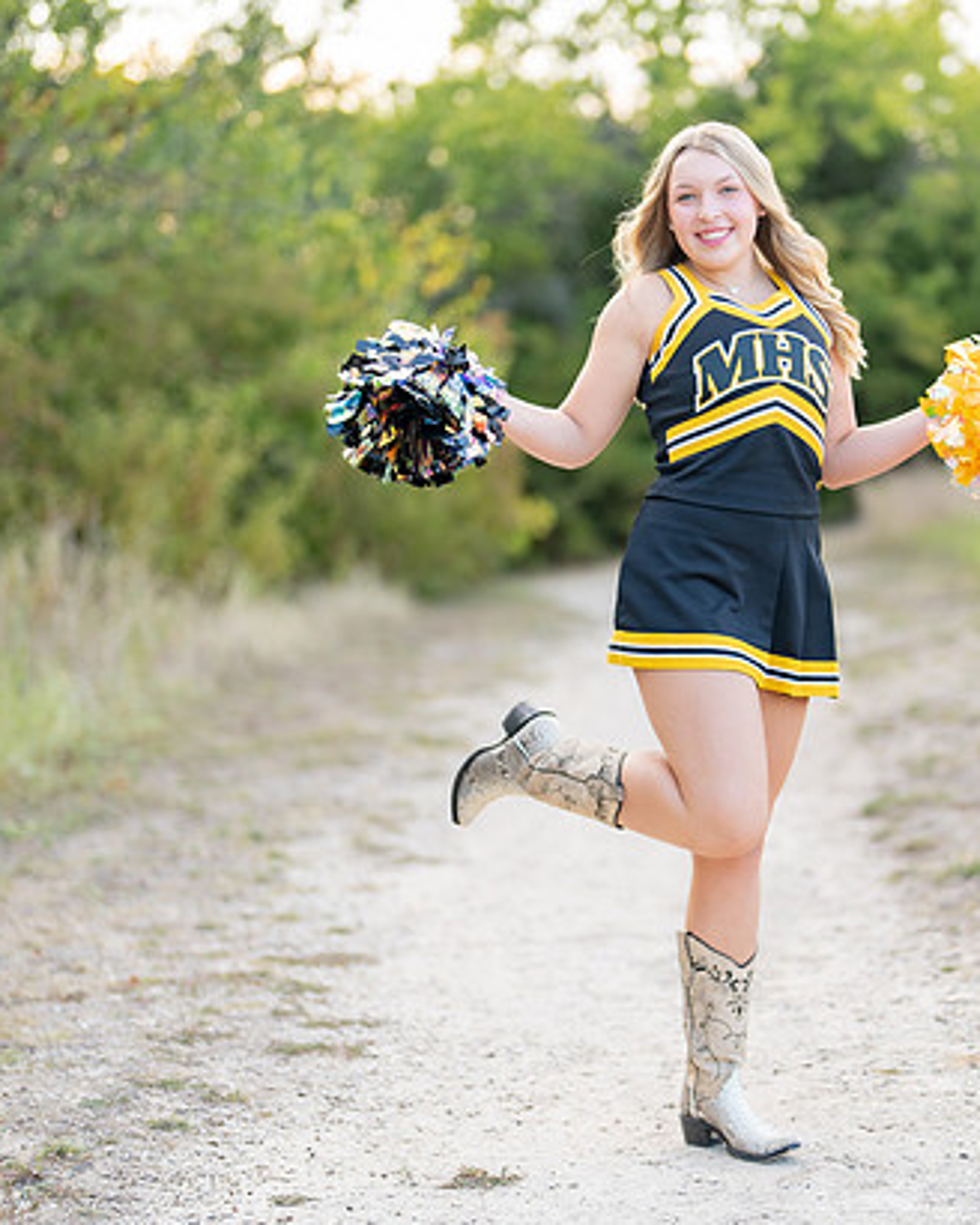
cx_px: 744
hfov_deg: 18.2
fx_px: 3045
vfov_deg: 22.7
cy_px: 626
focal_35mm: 84
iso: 125
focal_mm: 50
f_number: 1.2
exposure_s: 1/400
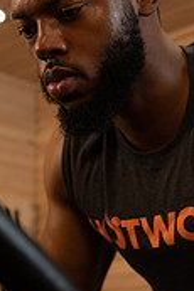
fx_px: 737
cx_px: 157
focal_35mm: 91
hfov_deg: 14.9
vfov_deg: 22.4
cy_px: 156
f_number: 2.8
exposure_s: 1/160
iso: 400
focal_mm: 35
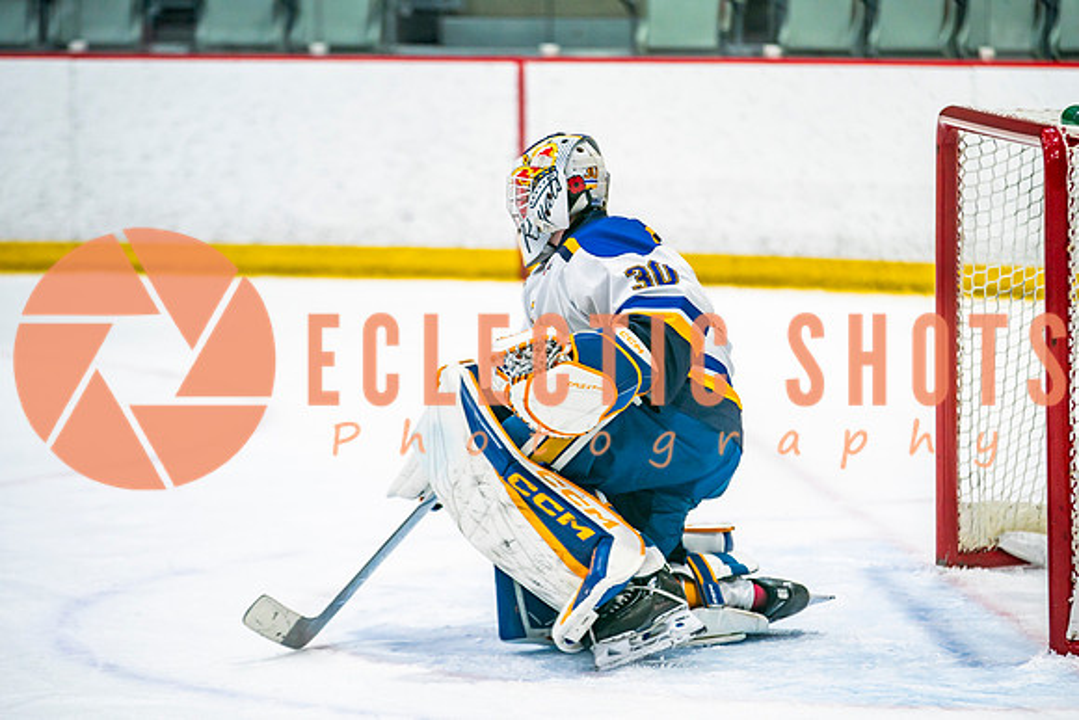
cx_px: 613
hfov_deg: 10.4
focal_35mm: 198
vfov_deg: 6.9
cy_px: 424
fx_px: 5936
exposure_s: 1/640
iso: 500
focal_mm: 168
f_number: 3.2
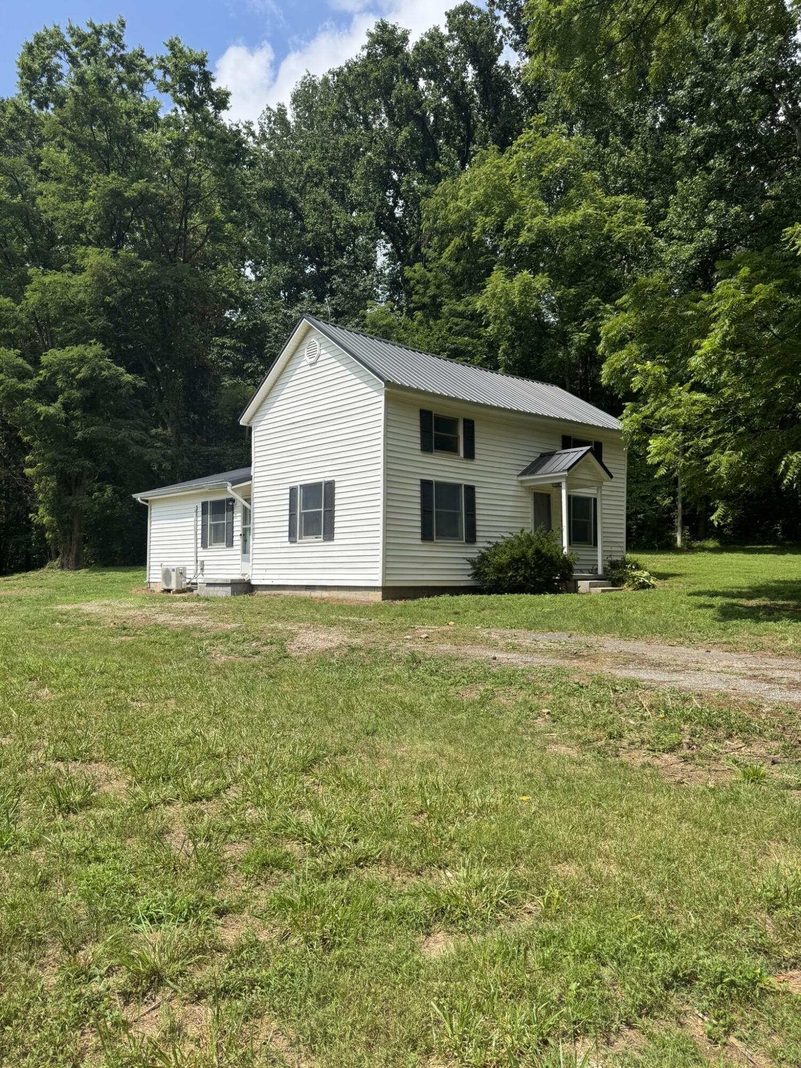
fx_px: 740
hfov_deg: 56.8
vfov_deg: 71.6
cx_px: 400
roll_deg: -0.1
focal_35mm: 24
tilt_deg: +3.6
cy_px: 534
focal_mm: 6.76
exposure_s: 1/4310
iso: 80
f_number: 1.78
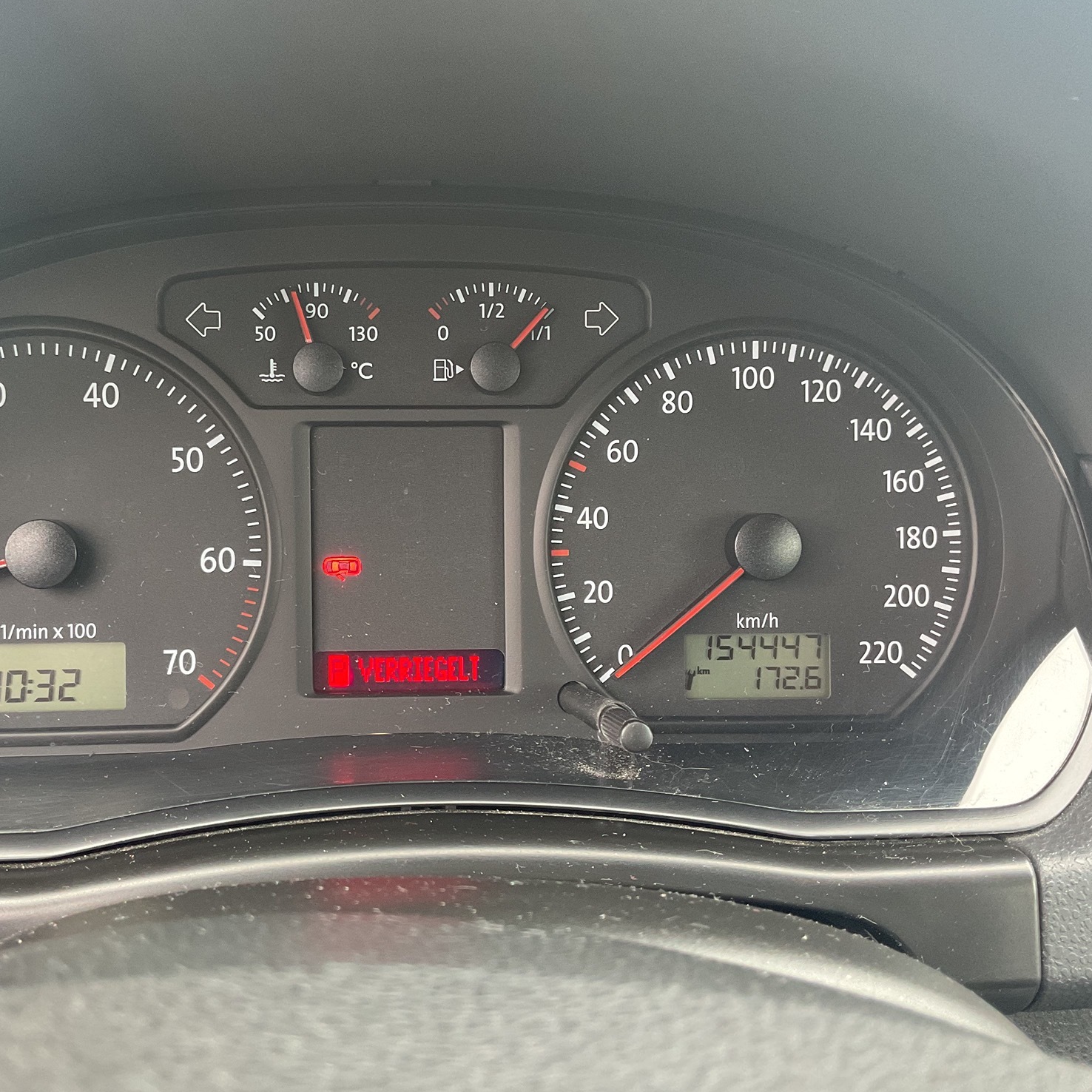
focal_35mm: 35
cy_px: 553
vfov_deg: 47.2
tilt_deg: -21.3
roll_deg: -0.3
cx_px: 402
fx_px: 1249
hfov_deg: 46.8
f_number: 1.8
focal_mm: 3
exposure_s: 1/50
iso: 125
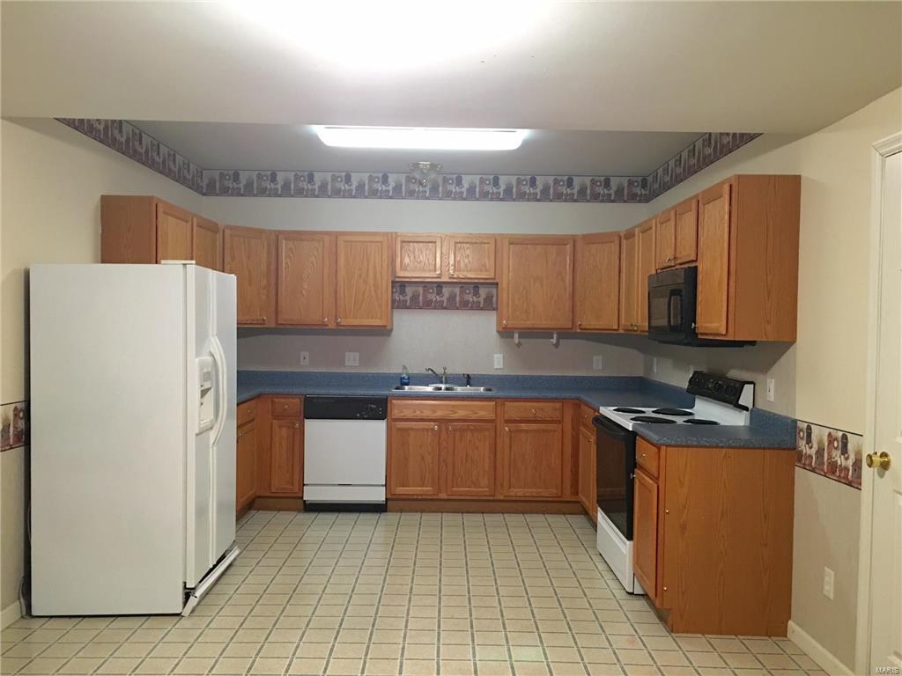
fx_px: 756
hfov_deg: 61.7
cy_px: 338
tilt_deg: -0.8
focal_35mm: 29
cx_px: 451
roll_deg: -1.9
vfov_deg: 48.2
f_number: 2.2
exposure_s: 1/10
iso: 100
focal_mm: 4.15
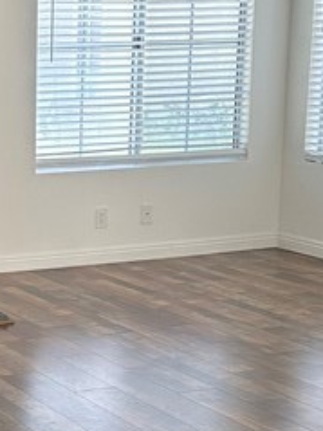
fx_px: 1283
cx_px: -78
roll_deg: +0.6
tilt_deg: -12.4
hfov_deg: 13.9
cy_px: 280
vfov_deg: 19.0
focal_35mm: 103
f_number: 1.78
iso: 160
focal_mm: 6.86
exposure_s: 1/121
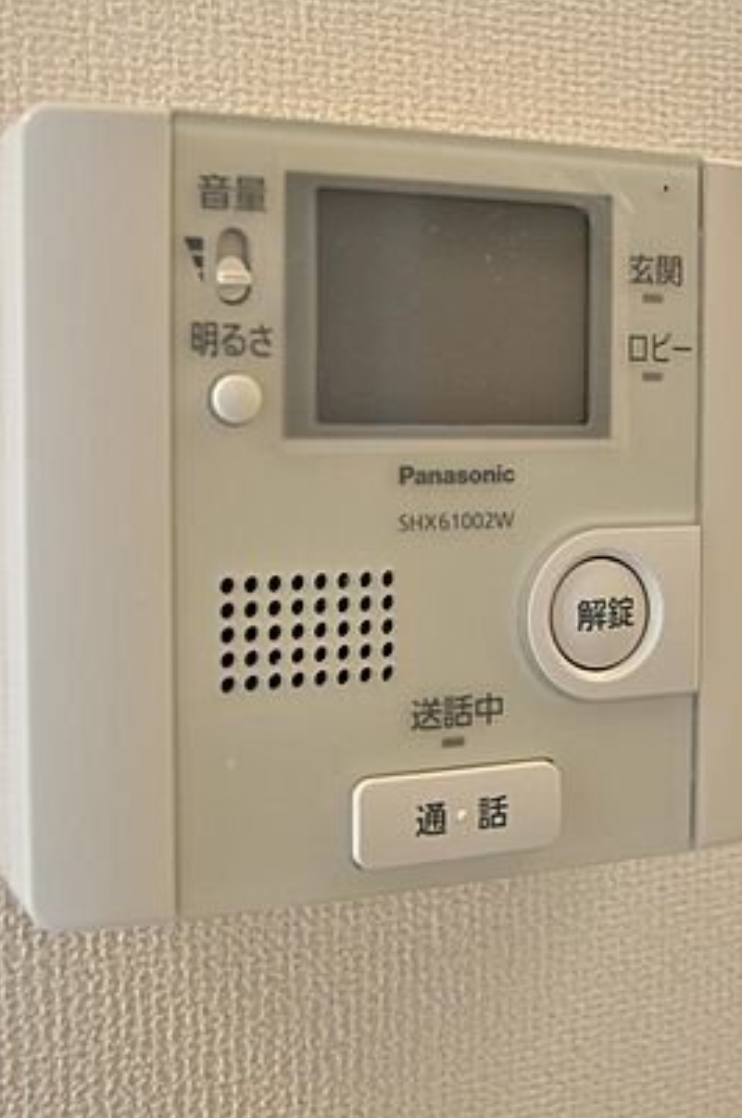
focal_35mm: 43
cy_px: 503
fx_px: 1333
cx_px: 374
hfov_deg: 31.1
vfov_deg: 45.4
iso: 200
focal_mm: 24
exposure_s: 1/40
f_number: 4.5
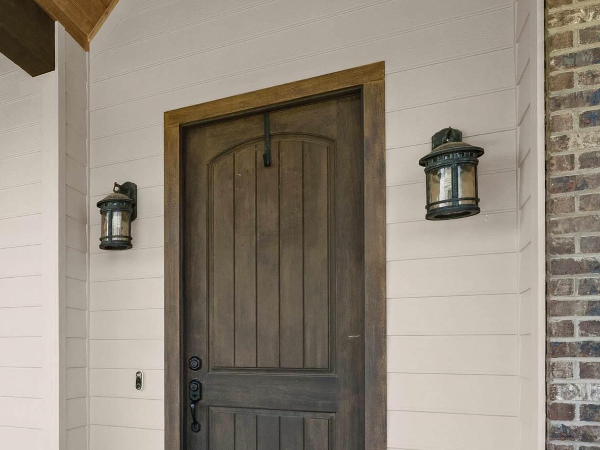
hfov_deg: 50.9
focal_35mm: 30
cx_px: 30
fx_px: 520
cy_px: 359
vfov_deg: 44.5
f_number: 9
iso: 400
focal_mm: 12
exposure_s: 1/25
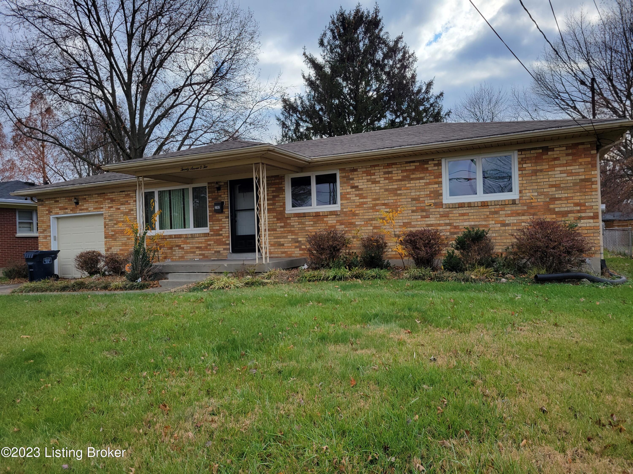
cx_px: 316
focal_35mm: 26
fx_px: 475
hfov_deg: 67.3
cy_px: 237
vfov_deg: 53.1
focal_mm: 5.4
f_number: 1.8
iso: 40
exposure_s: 1/1429
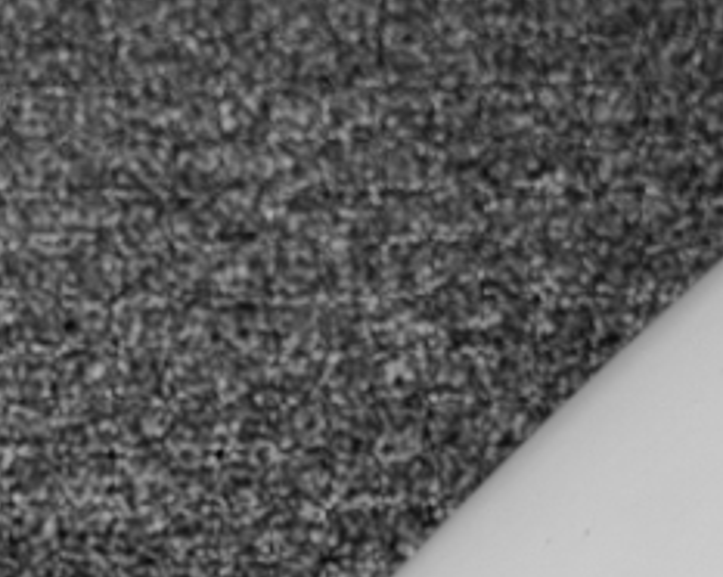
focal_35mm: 171
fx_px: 3656
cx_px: 537
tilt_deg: -49.2
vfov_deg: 8.8
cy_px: 923
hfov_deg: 11.3
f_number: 1.78
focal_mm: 6.76
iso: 80
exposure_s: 1/100
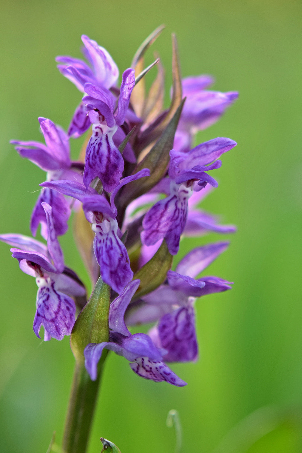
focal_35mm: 120
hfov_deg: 11.4
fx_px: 1510
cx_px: 116
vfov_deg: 17.1
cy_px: 240
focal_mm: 60
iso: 800
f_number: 3.2
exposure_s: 1/1250
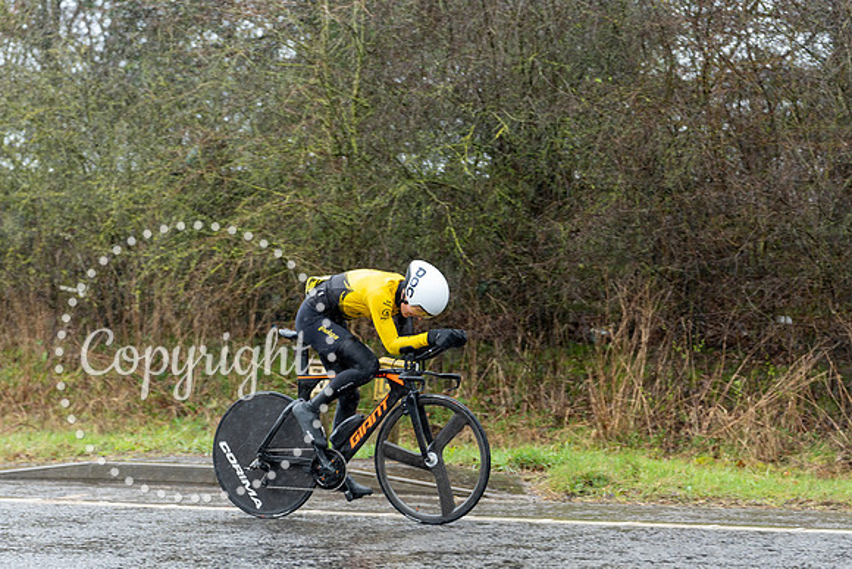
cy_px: 284
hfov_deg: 17.3
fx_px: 2793
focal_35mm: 118
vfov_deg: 11.6
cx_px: 426
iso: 800
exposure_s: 1/800
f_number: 3.5
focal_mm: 118
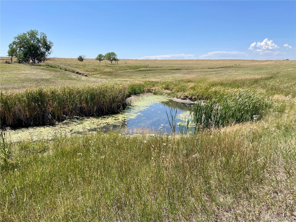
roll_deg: +0.3
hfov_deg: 67.3
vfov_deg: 53.1
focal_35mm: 26
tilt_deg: -11.5
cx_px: 148
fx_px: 222
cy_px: 111
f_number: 1.6
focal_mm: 4.2
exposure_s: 1/3509
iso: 32
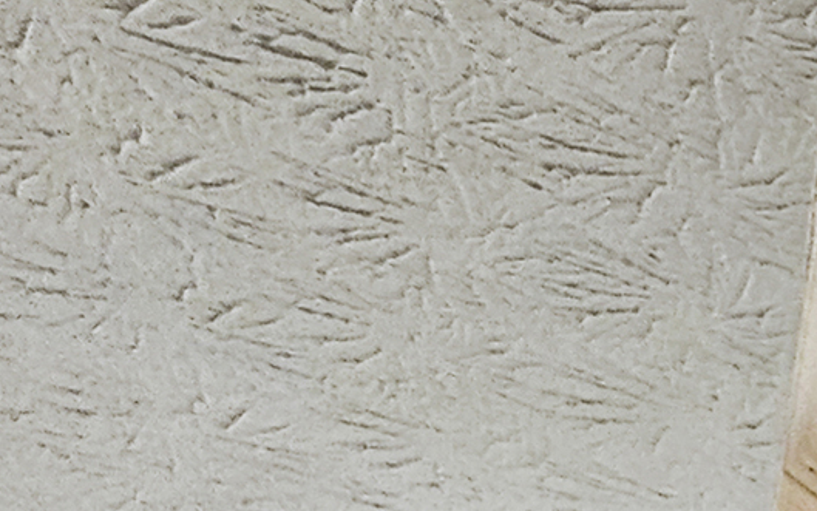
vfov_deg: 11.5
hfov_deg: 12.3
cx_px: 2327
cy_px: 1428
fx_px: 1782
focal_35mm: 80
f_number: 2.2
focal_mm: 2.2
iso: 64
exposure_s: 1/60
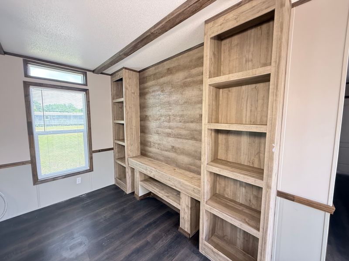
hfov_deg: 102.1
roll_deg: +0.7
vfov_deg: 85.7
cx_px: 174
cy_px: 130
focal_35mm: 14
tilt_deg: -4.8
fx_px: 141
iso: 320
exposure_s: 1/99
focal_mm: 2.22
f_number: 2.2
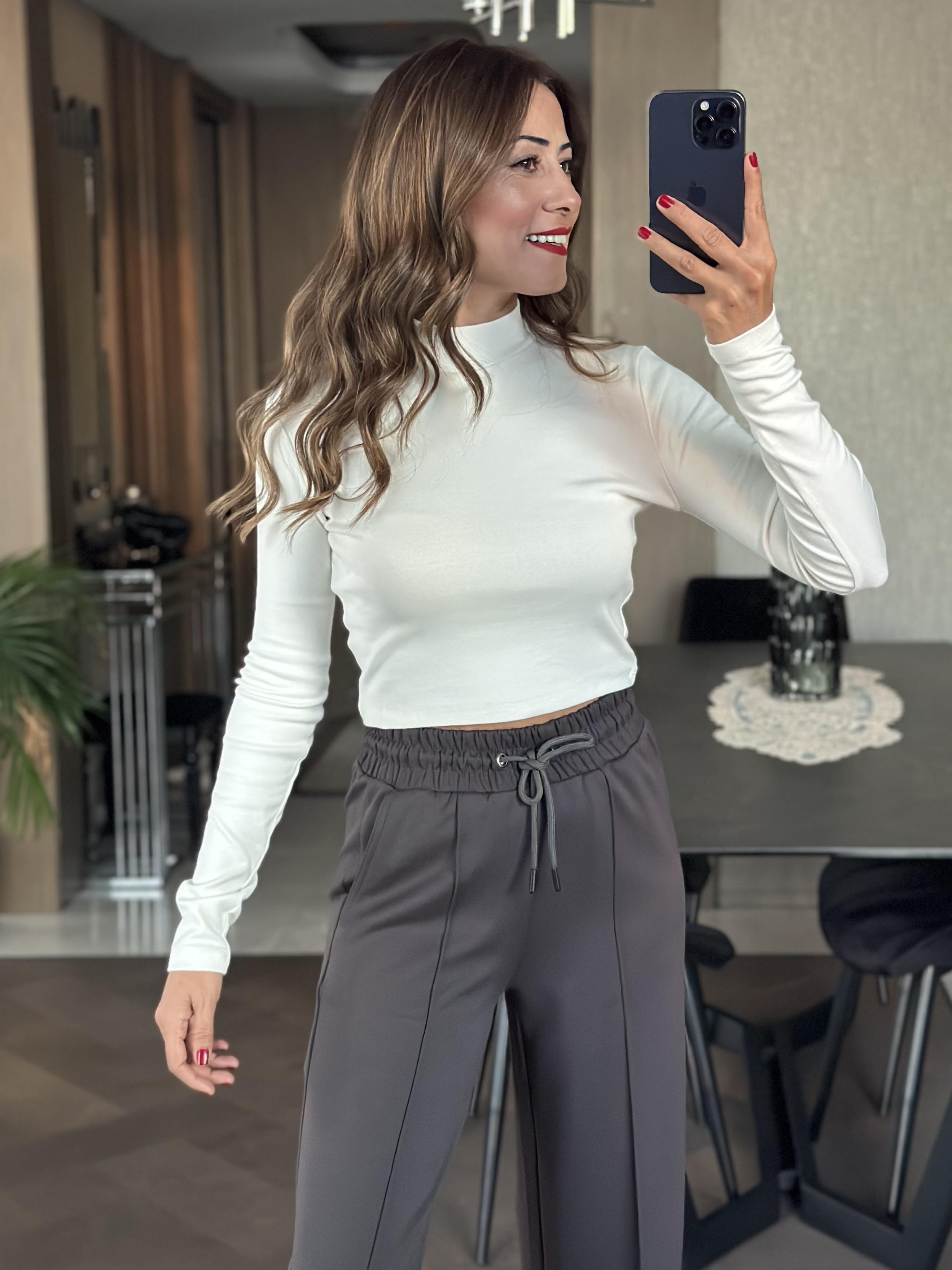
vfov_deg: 34.9
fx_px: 2017
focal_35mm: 55
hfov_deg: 26.6
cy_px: 627
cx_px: 456
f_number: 1.78
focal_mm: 6.86
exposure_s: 1/40
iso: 500
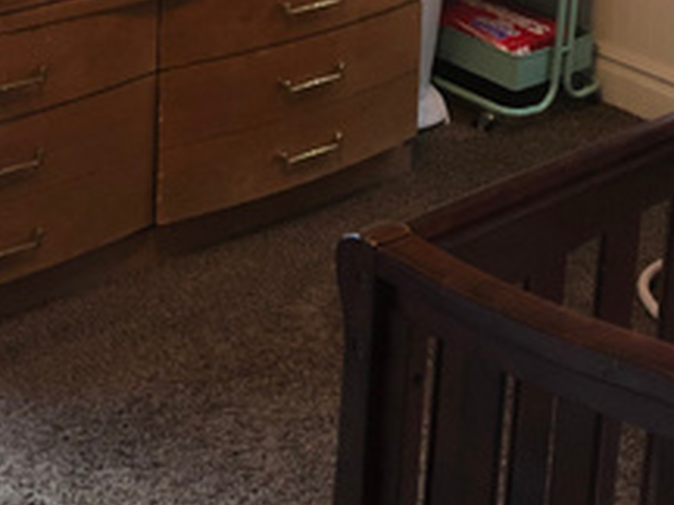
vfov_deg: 16.6
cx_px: 403
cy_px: -178
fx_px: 1616
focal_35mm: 83
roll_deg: -3.7
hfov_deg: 23.5
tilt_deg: -12.4
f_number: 1.8
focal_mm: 3.99
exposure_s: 1/15
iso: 64
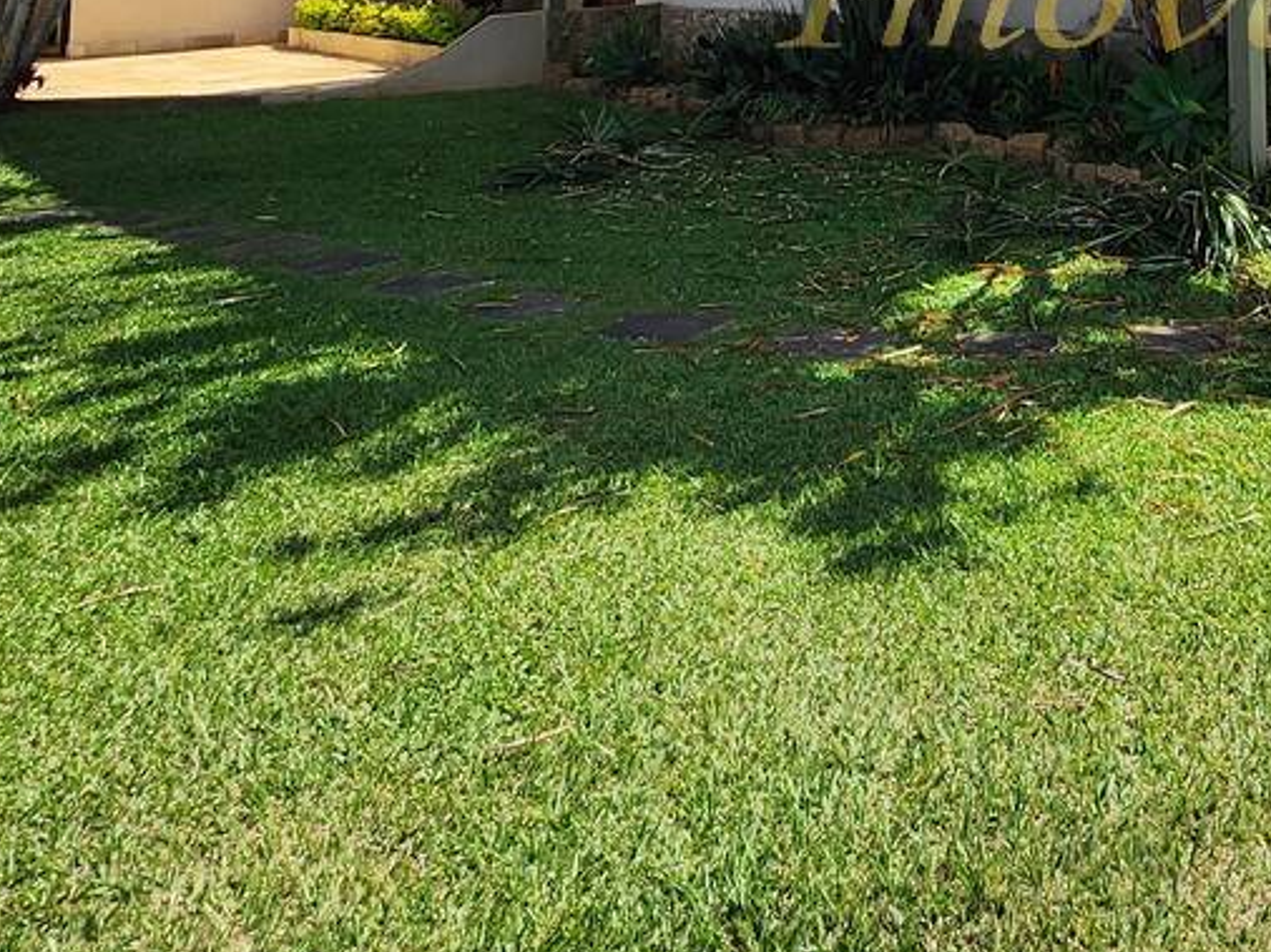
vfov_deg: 31.4
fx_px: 1358
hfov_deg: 45.8
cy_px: -231
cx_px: 1125
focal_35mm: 37
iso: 50
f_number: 2.2
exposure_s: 1/1756
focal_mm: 2.2
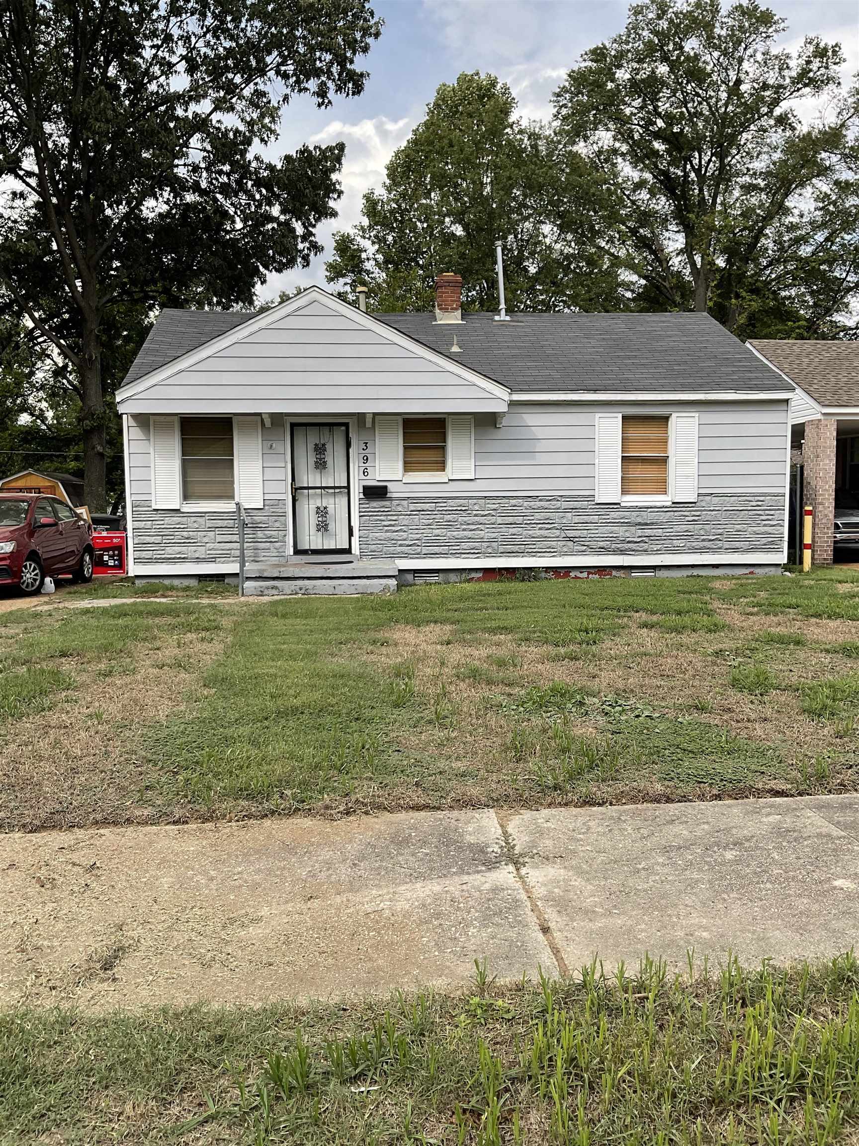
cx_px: 430
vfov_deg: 61.7
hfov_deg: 48.2
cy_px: 573
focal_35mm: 29
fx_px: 960
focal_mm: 3
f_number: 1.8
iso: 16
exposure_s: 1/1168
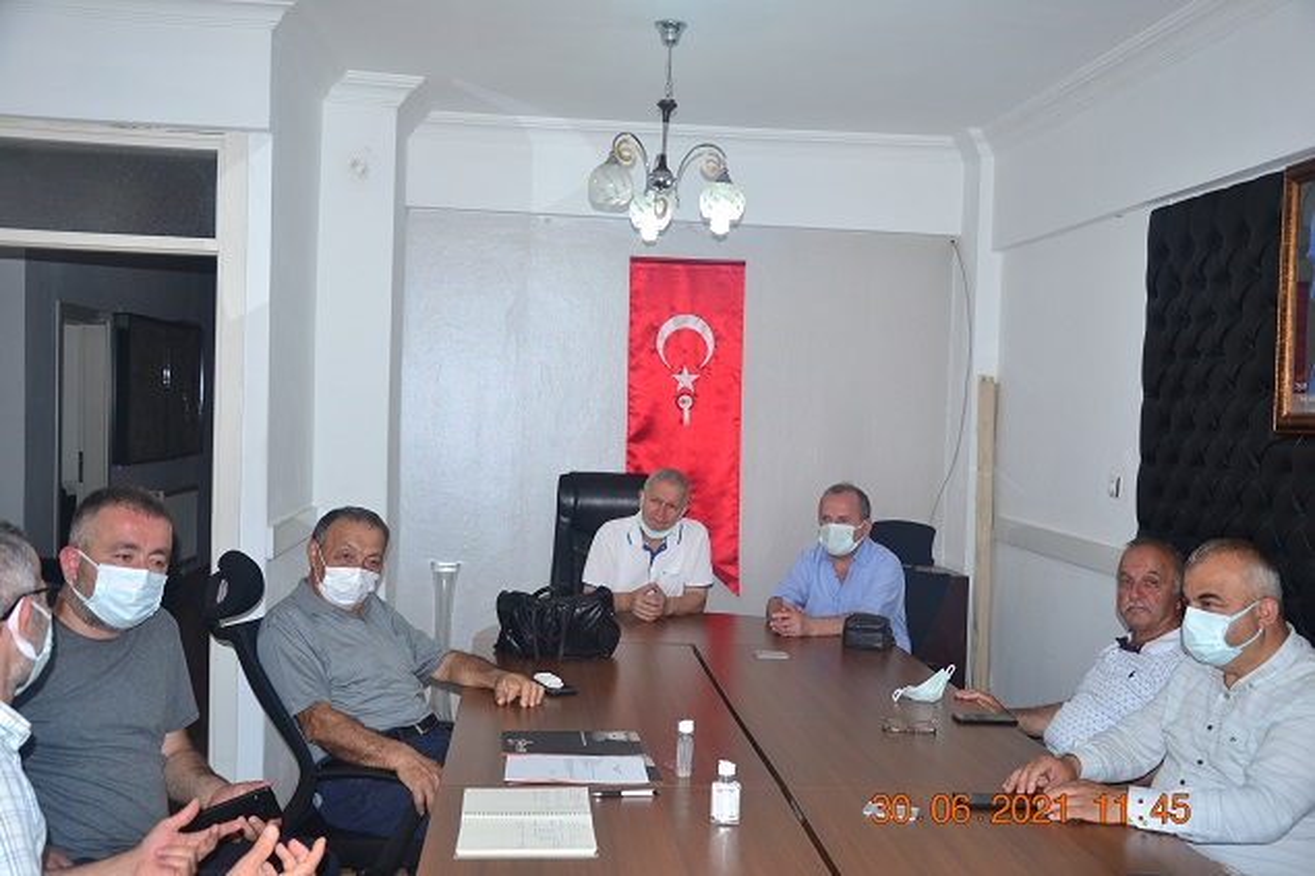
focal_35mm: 36
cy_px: 438
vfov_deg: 36.9
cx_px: 658
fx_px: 1315
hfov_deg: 53.1
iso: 400
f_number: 4
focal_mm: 24
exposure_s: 1/160
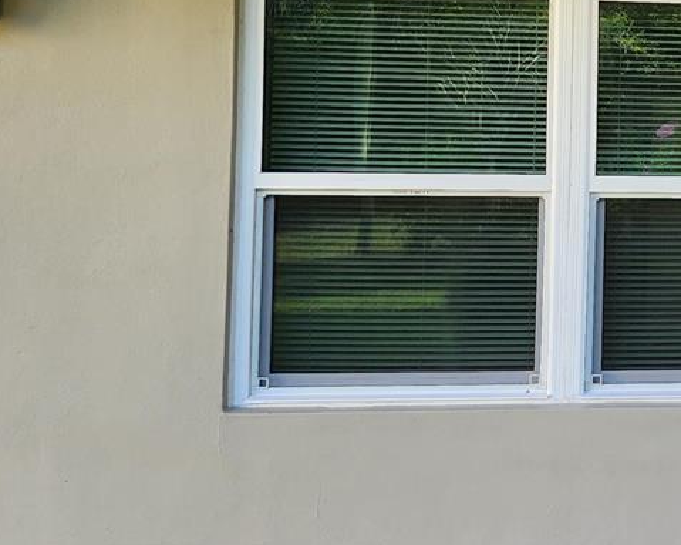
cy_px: 95
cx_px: 945
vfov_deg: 20.2
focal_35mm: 75
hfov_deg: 22.1
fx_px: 1511
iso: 32
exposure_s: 1/180
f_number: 1.8
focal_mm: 6.4
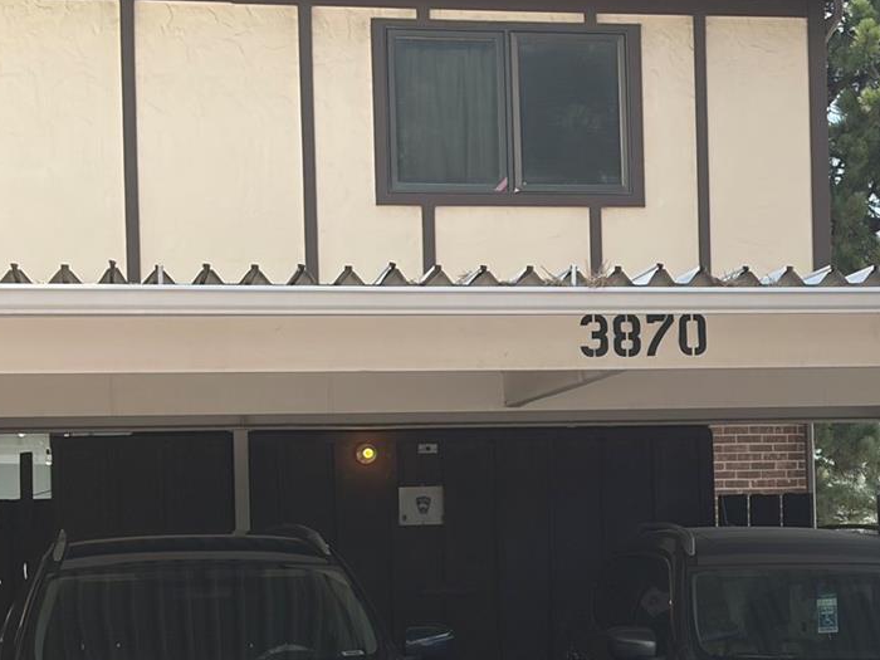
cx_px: 688
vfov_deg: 13.8
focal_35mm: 107
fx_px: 2720
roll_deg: +1.4
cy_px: 454
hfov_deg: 18.2
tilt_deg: +3.0
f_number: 1.6
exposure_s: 1/1667
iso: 50
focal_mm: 5.96
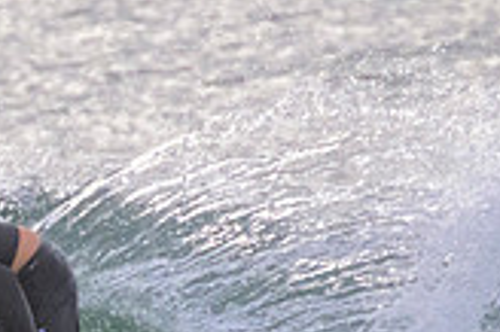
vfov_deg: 0.4
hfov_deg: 0.6
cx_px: -135
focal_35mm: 3394
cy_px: 366
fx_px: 47091
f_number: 11
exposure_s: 1/1600
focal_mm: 800
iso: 4500
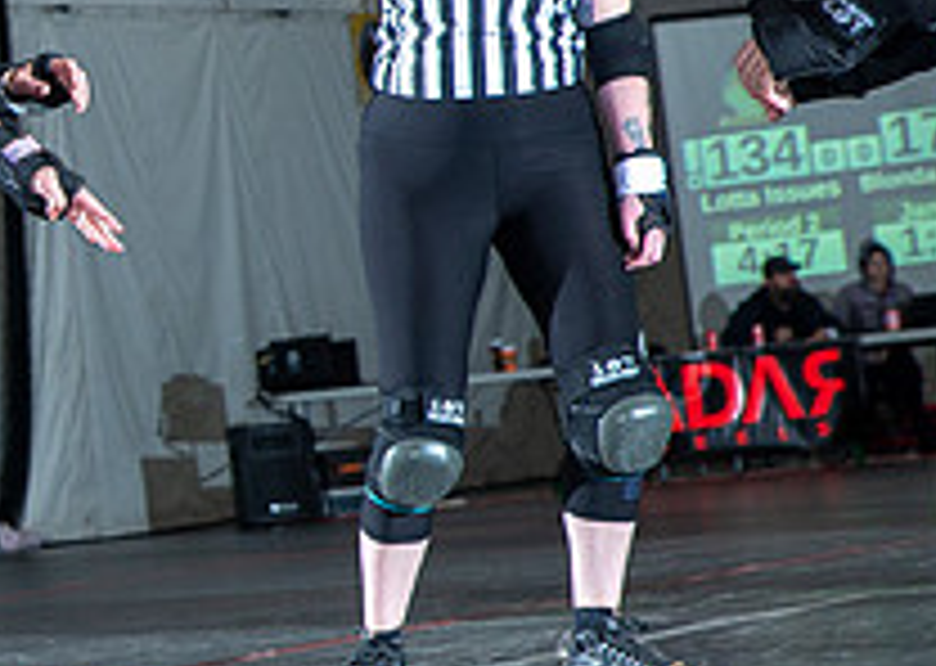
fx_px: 6027
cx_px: -540
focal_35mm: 227
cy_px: 236
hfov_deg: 8.6
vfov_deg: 6.3
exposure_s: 1/160
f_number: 8
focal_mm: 70
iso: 800
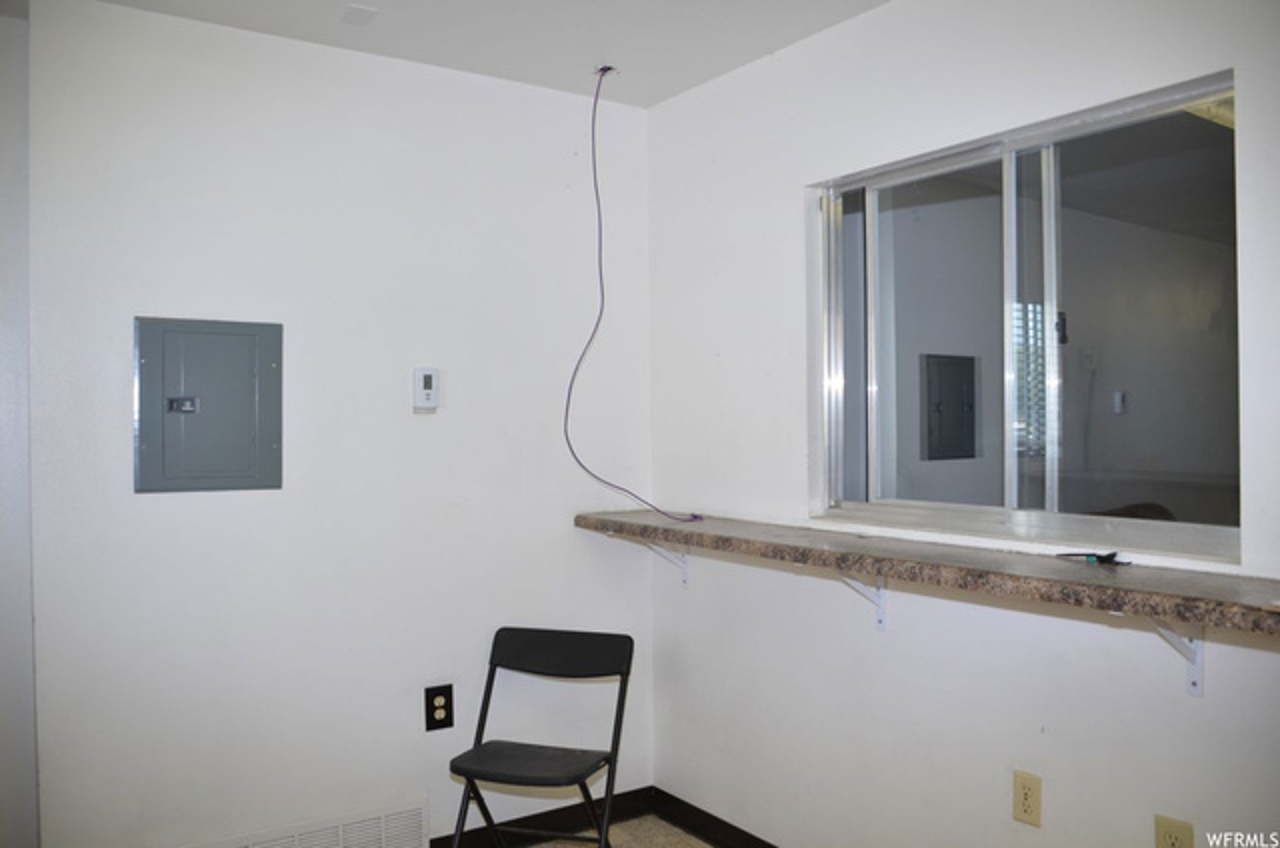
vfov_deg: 47.7
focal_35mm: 27
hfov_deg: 67.5
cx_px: 640
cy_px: 424
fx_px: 958
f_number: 3.5
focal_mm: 18
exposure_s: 1/40
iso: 100
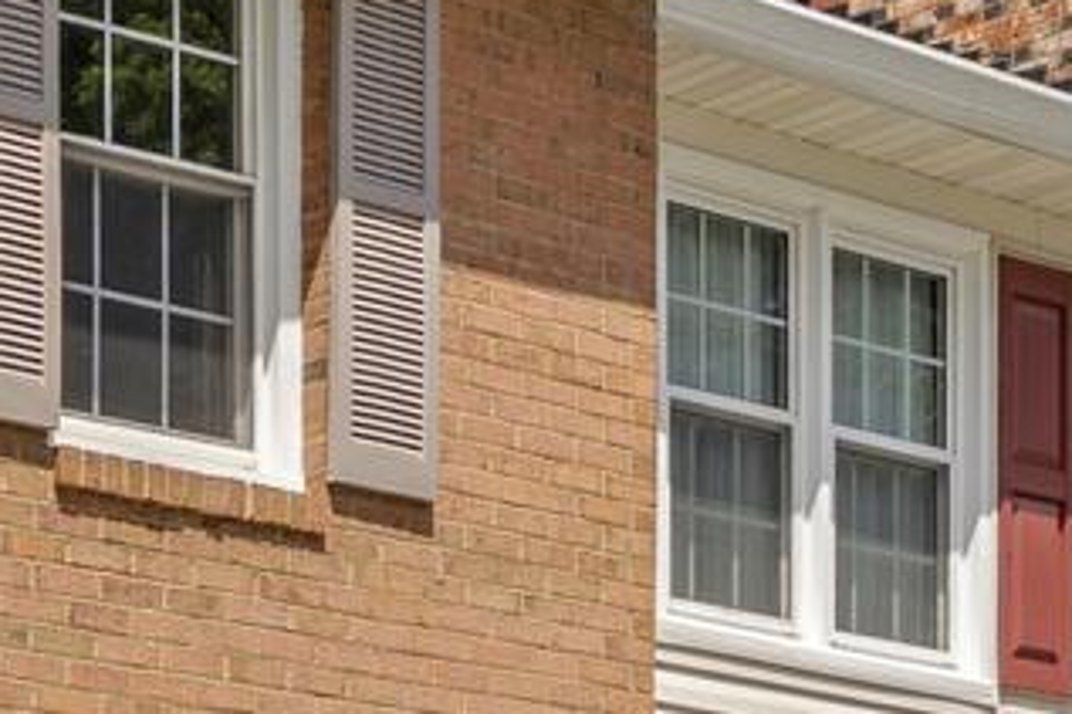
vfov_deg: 9.6
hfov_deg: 13.5
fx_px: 4226
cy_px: 641
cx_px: -578
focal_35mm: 142
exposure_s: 1/160
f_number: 8
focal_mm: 22
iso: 100
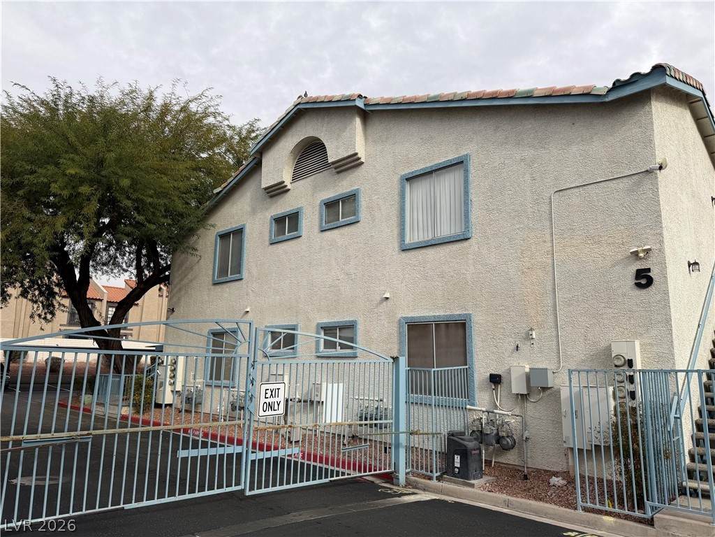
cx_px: 358
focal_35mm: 24
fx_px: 496
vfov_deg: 56.8
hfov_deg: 71.6
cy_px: 268
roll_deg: +0.2
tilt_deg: +11.1
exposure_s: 1/3279
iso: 80
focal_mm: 6.76
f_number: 1.78
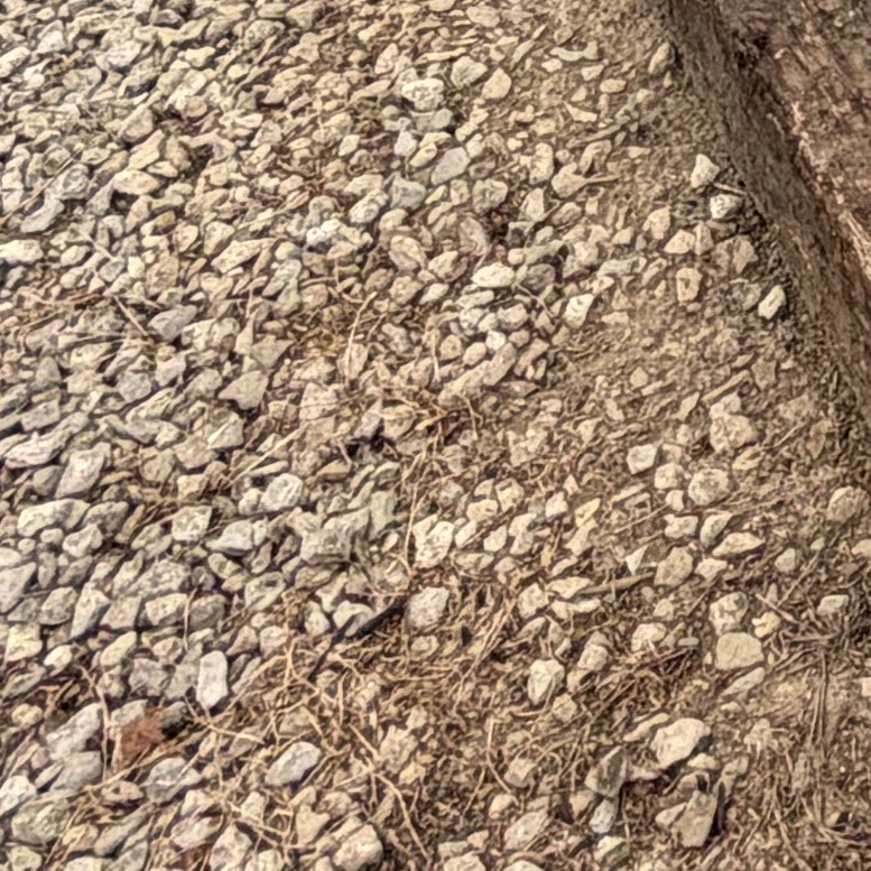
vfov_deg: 14.0
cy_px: -1161
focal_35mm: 91
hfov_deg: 15.8
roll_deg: -1.7
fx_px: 2591
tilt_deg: -10.1
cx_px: 1634
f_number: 2.2
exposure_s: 1/260
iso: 50
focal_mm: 2.22
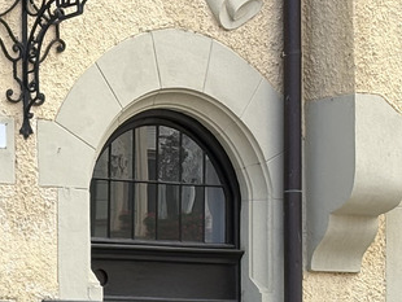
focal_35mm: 201
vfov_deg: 7.3
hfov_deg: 9.4
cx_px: -290
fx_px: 2336
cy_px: 367
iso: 50
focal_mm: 5.96
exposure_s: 1/732
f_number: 1.6
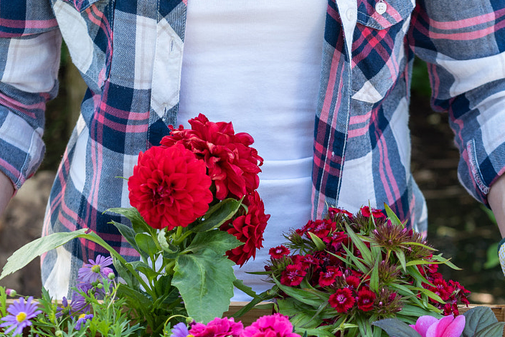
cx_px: 291
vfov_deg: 9.7
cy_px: 299
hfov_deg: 14.5
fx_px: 1979
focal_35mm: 141
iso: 250
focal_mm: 62
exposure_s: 1/125
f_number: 5
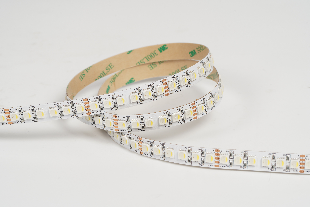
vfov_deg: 13.7
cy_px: 104
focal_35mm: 100
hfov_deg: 20.4
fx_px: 861
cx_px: 155
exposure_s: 1/125
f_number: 14
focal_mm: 100
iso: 100
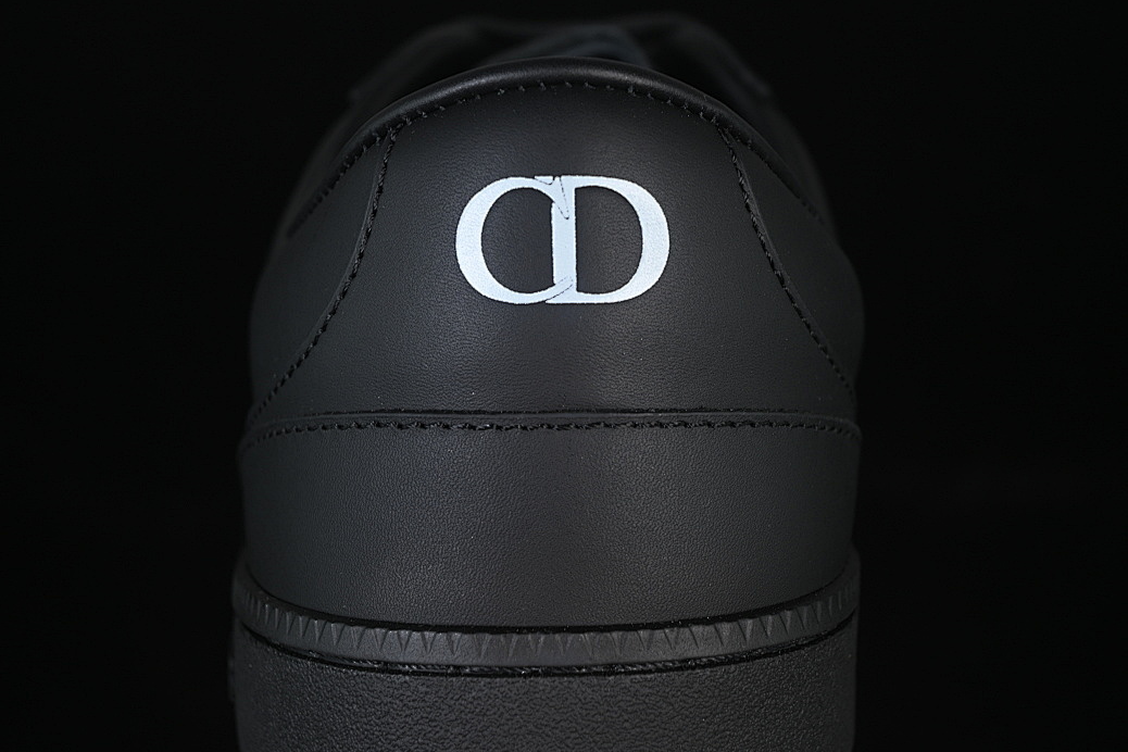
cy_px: 387
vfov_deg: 17.5
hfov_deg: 26.0
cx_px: 543
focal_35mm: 78
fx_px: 2444
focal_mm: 50
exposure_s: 1/40
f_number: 6.3
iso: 160
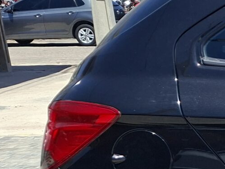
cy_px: 194
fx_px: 767
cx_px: 530
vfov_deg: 12.3
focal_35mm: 118
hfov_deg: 13.0
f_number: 1.8
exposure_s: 1/1923
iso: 50
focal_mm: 5.54
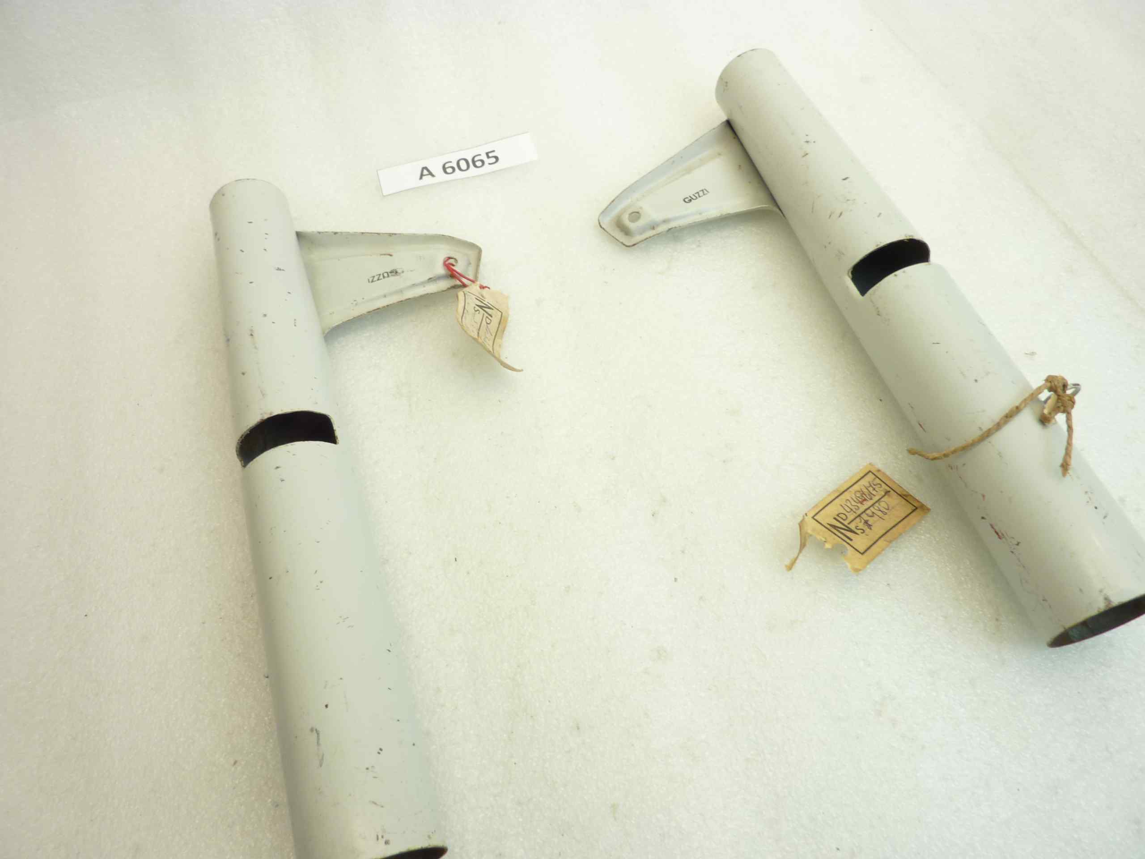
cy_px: 430
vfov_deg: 54.9
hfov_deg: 69.4
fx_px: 827
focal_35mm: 25
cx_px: 572
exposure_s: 1/20
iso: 80
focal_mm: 4.1
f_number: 3.3
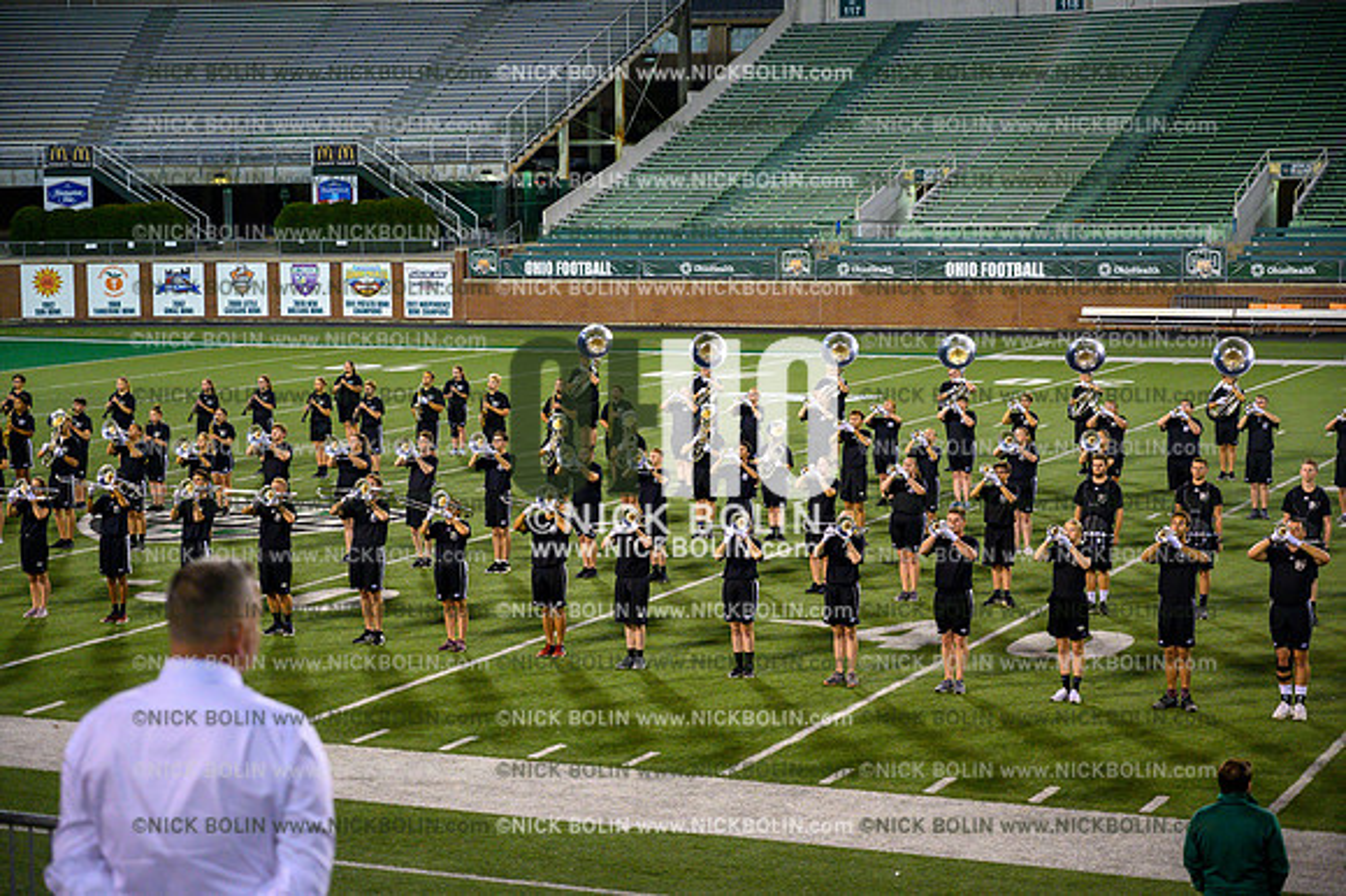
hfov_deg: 28.9
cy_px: 448
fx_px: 2616
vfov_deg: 19.4
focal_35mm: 70
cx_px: 673
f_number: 4
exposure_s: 1/1000
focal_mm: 70
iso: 4000
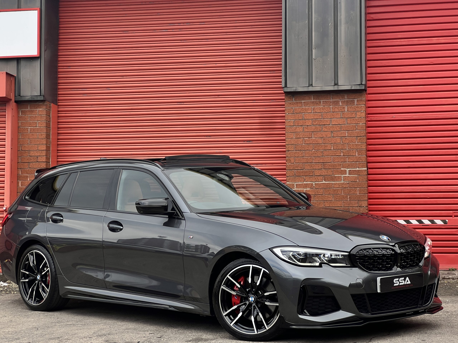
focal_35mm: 77
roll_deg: +0.1
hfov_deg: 25.3
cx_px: 229
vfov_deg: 19.1
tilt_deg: +4.7
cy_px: 172
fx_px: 1019
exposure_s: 1/260
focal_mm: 9
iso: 32
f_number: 2.8
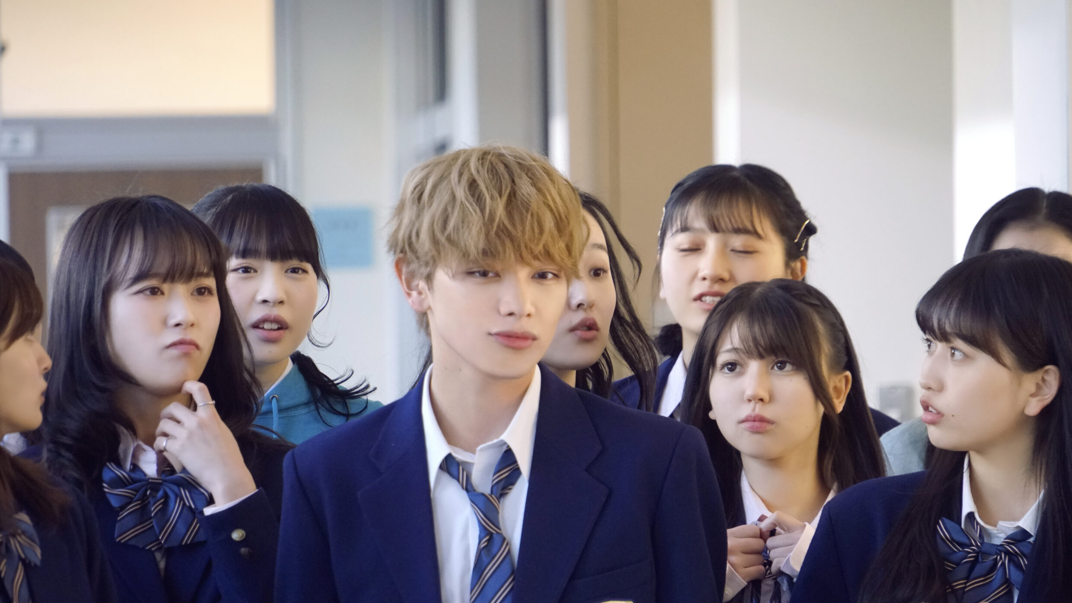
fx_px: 9238
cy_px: 338
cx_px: 523
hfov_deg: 6.6
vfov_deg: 3.7
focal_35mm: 325
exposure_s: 1/320
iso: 2500
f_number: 6.3
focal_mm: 200
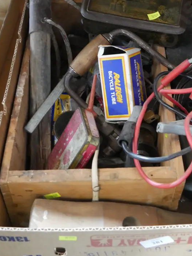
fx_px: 406
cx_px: 137
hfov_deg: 26.3
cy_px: 81
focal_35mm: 55
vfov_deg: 34.5
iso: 3200
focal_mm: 19
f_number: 4.1
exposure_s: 1/50
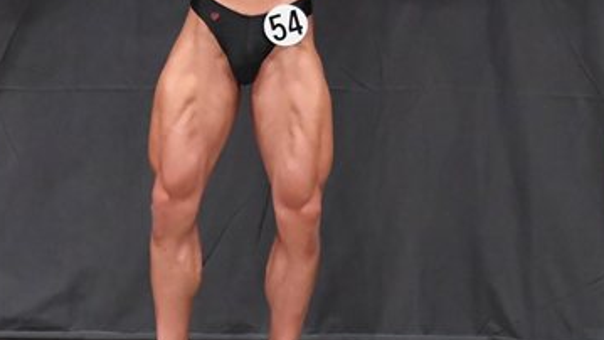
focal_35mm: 490
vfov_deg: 2.5
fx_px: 7848
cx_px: 11
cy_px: 30
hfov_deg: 4.4
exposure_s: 1/400
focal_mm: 145
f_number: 5.6
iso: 6400
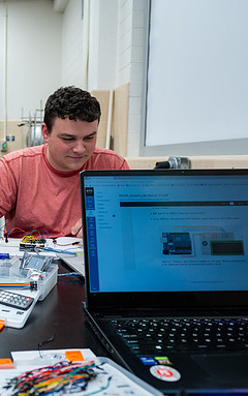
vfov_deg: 52.7
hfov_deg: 30.6
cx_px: -28
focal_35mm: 37
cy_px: 197
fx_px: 399
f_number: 3.5
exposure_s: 1/160
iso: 500
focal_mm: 24
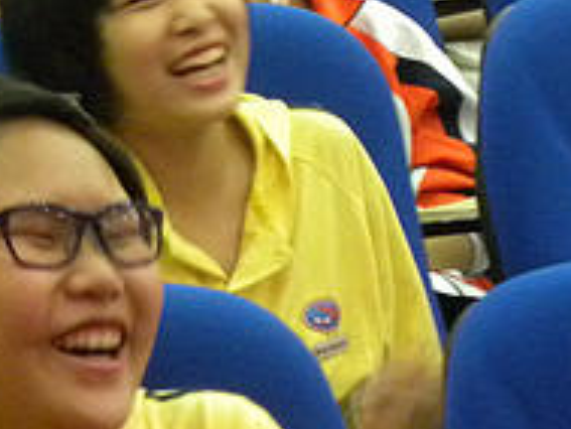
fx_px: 4605
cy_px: -453
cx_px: -408
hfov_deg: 6.9
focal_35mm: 279
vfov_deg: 5.2
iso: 400
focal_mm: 11.8
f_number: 3.5
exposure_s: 1/10.2
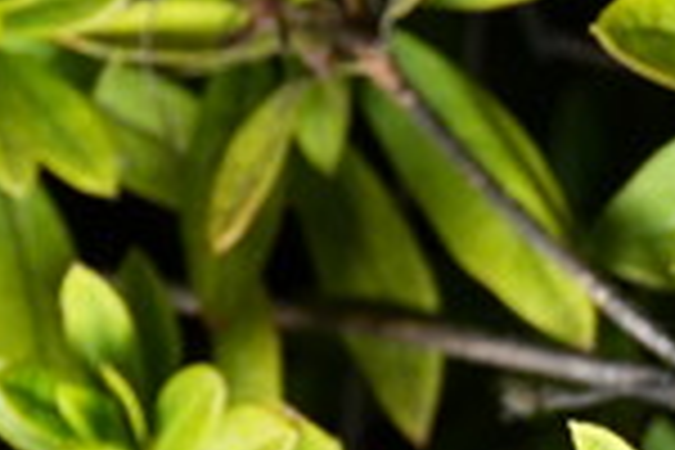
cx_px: -531
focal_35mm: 885
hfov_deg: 2.3
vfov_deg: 1.6
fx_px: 16592
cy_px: -297
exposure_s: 1/125
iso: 640
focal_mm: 118
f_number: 5.6
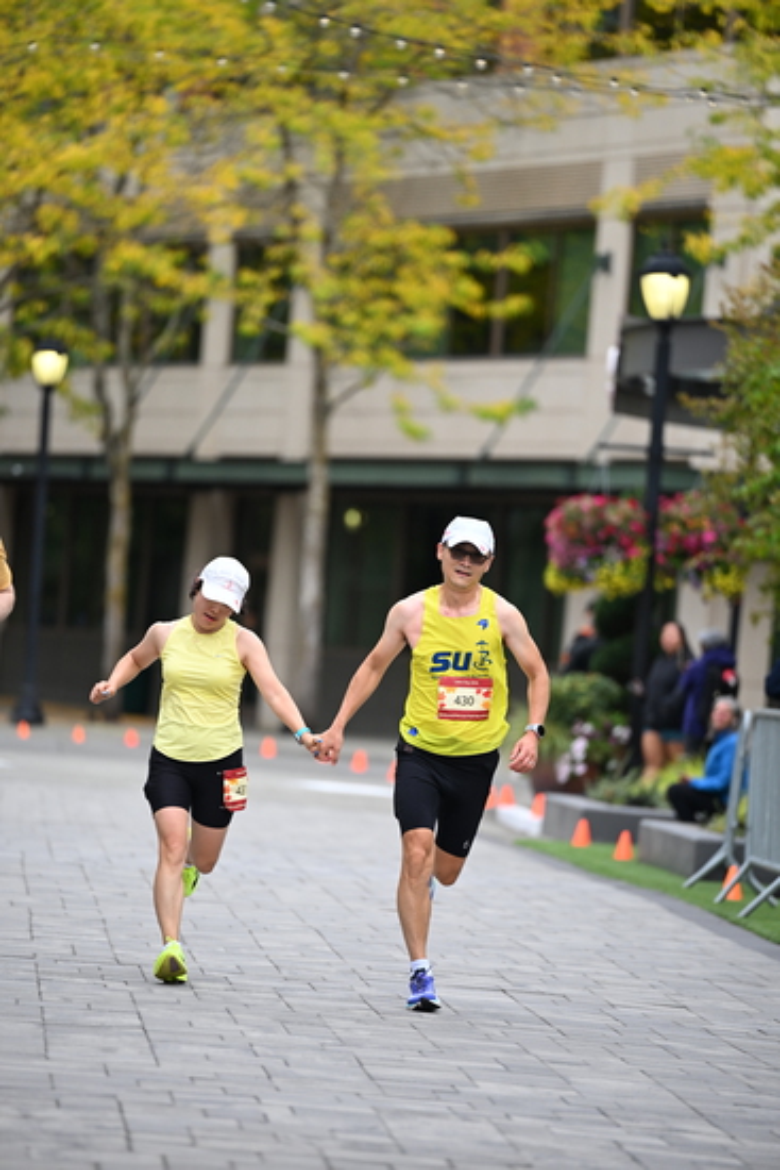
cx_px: 390
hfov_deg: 6.9
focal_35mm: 200
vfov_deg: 10.3
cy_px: 585
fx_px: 6495
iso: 640
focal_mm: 200
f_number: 2.8
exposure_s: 1/2000
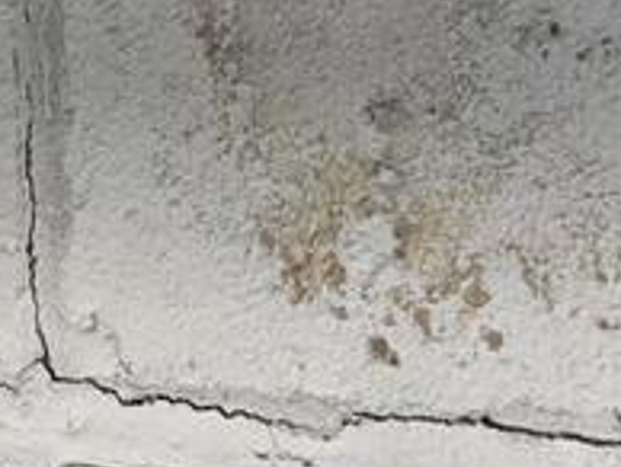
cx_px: 64
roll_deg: +1.0
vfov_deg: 18.7
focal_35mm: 79
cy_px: 202
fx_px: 1419
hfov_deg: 24.0
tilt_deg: -3.7
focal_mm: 6.76
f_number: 1.78
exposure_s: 1/159
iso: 64
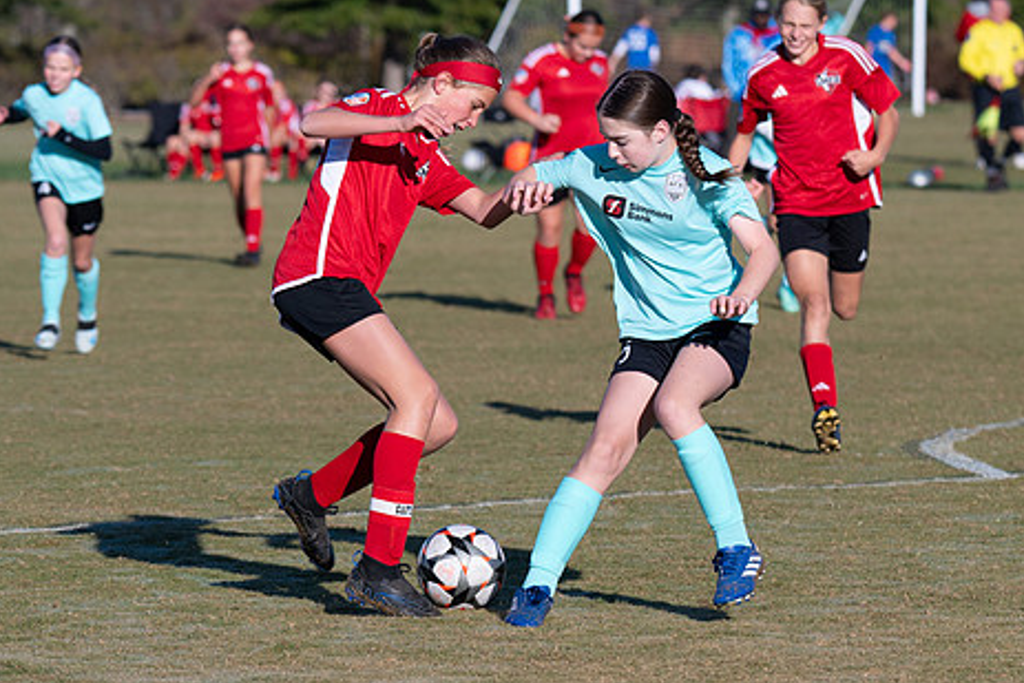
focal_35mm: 324
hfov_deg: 6.4
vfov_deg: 4.2
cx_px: 458
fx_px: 9218
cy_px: 460
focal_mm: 180
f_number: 5.6
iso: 180
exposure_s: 1/1000
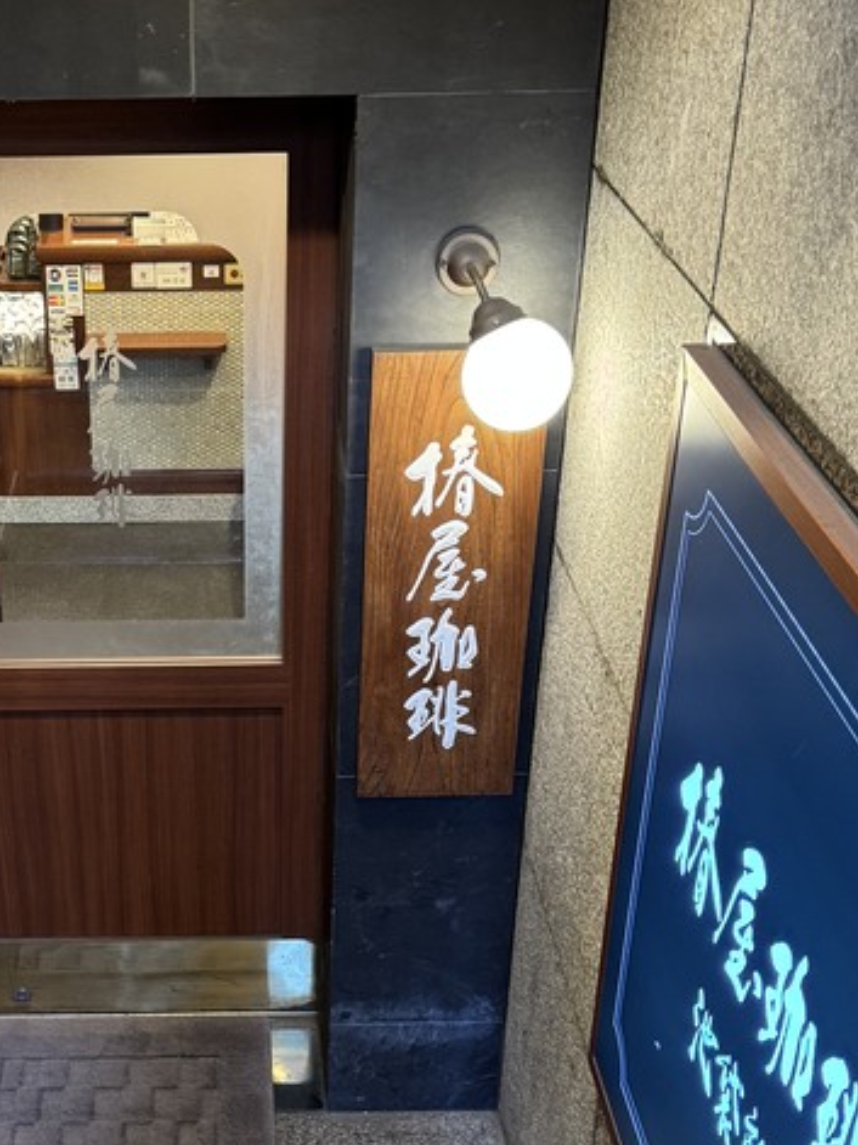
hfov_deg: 27.1
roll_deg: +1.4
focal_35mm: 53
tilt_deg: -31.7
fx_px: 1752
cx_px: 211
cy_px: 836
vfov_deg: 35.5
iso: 400
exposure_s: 1/50
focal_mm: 6.76
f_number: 1.78
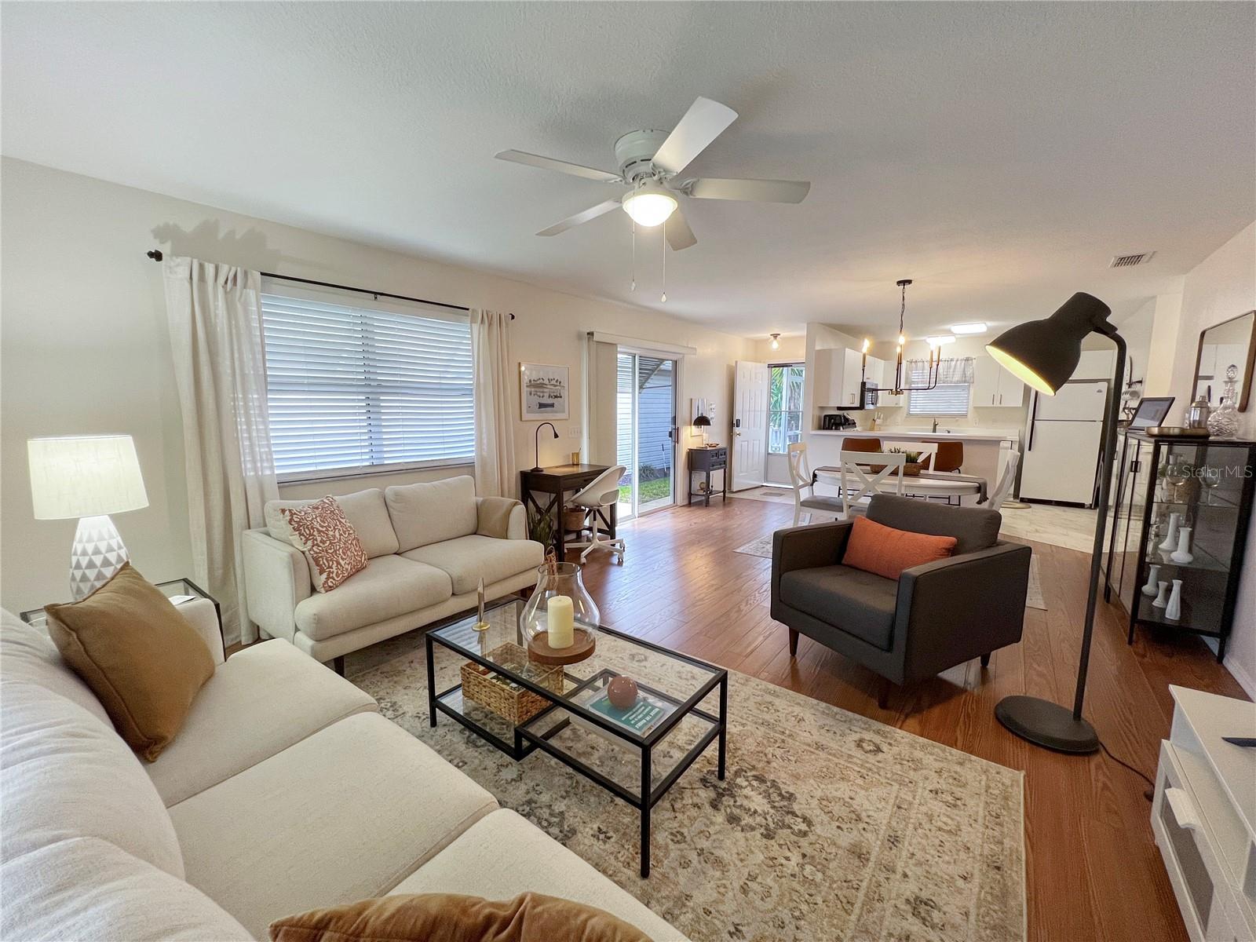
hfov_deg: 106.2
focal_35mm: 13
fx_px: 472
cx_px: 628
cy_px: 471
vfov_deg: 89.9
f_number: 1.8
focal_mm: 1.57
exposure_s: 1/120
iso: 160
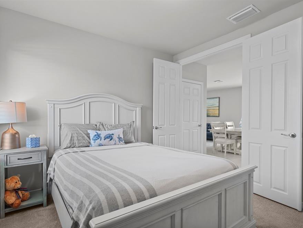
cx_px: 149
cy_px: 118
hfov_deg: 87.8
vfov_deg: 71.6
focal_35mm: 18
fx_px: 158
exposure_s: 1/2
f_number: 10
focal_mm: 16
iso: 320
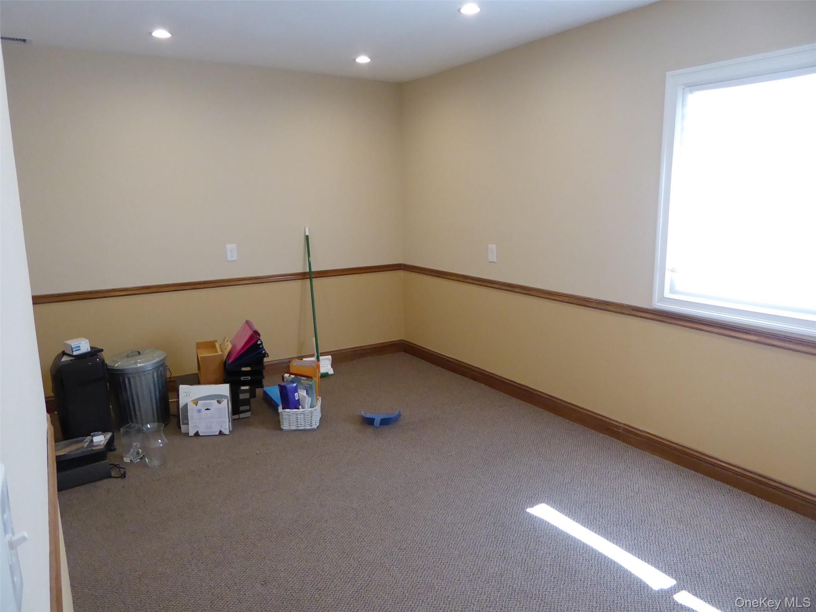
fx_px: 589
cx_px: 408
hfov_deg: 69.4
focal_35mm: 25
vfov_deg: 54.9
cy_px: 306
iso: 640
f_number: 3.3
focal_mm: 4.3
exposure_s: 1/125
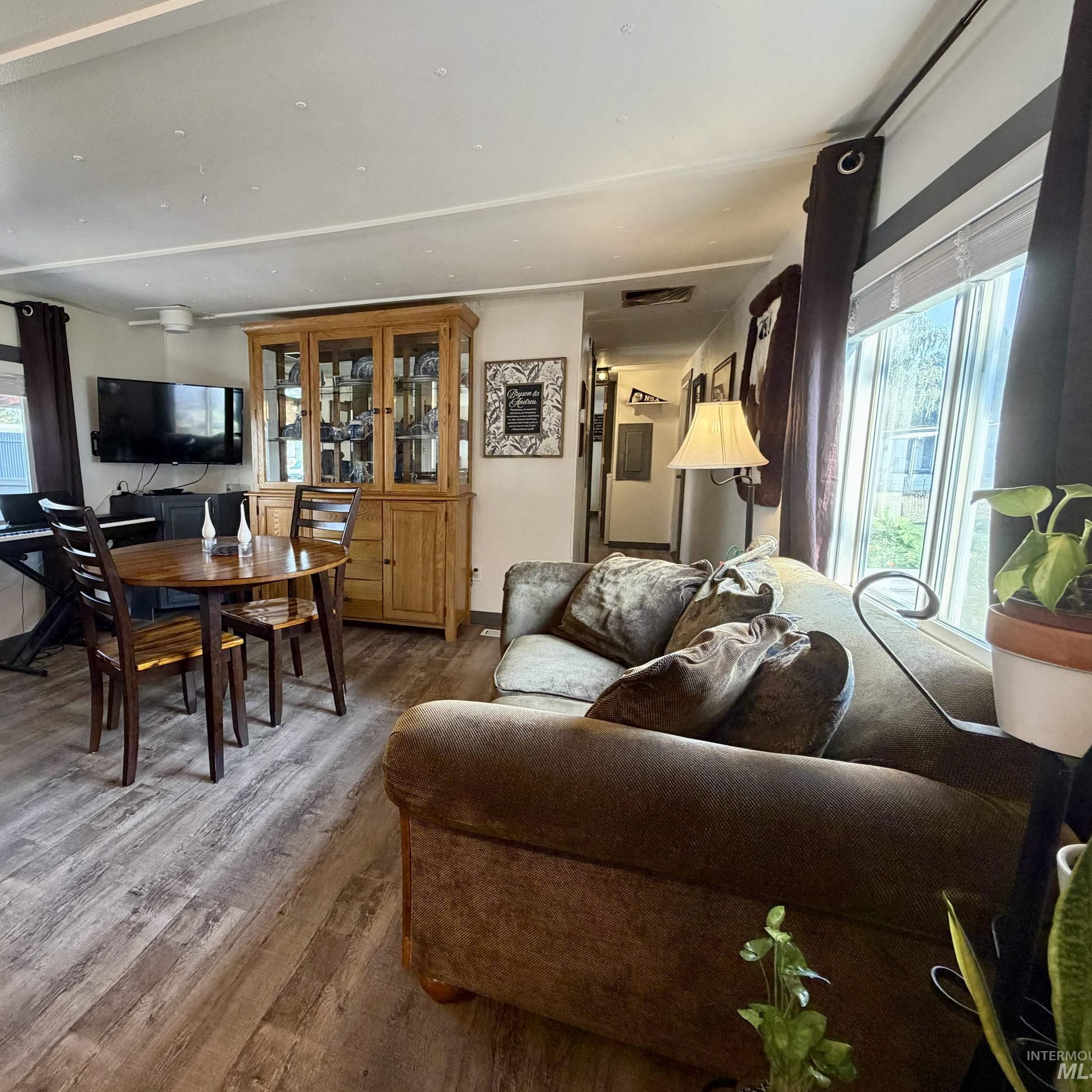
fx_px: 607
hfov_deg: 81.9
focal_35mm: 17
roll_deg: +0.6
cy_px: 544
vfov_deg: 84.0
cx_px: 390
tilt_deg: -8.6
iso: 320
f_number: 2.2
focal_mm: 2.22
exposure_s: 1/66
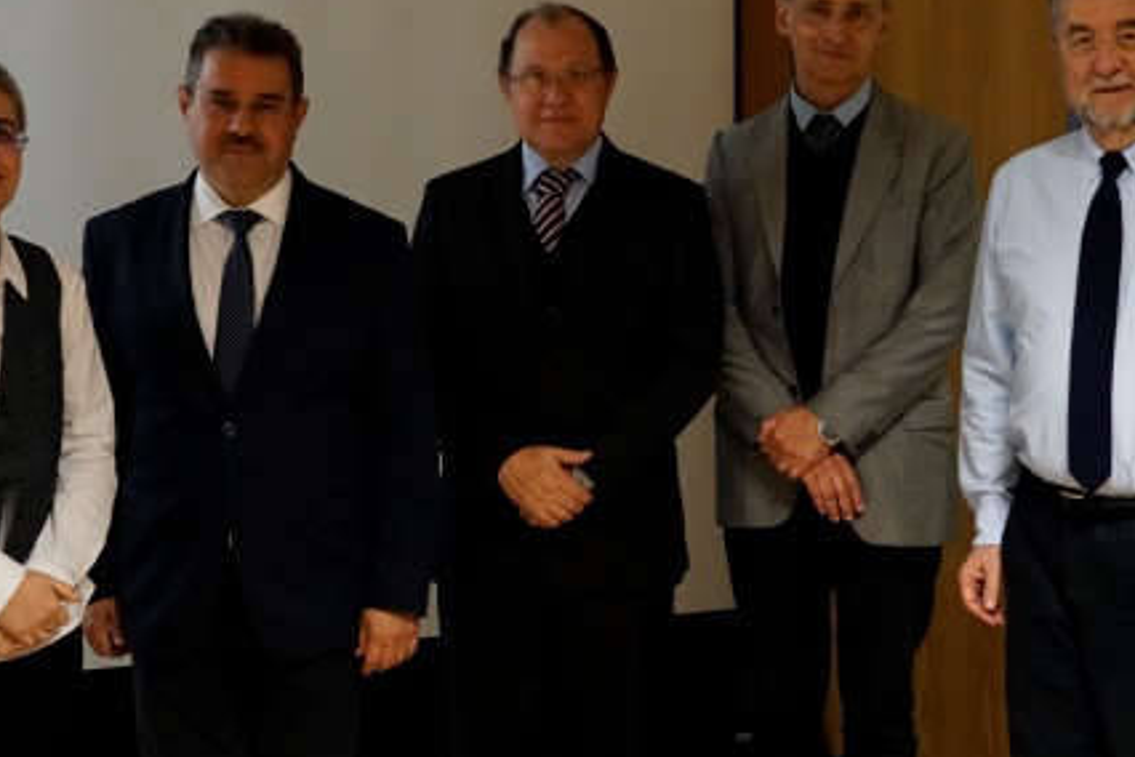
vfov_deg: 21.8
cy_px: 249
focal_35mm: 62
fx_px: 1955
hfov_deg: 32.3
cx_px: 690
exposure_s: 1/125
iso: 6400
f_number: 4
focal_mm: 33
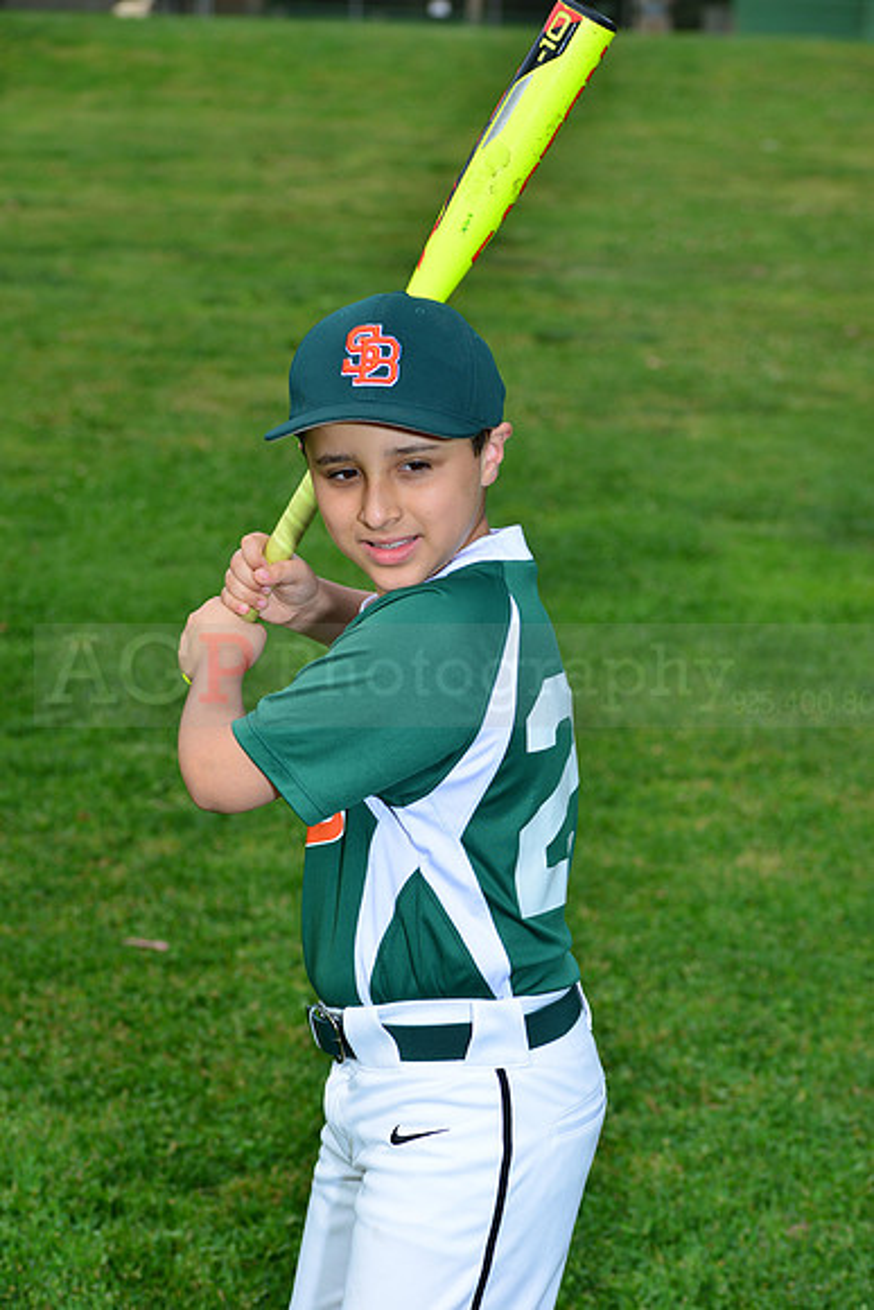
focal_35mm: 116
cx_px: 437
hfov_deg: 11.8
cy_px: 655
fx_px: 4221
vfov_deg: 17.6
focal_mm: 116
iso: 200
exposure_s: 1/200
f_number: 10
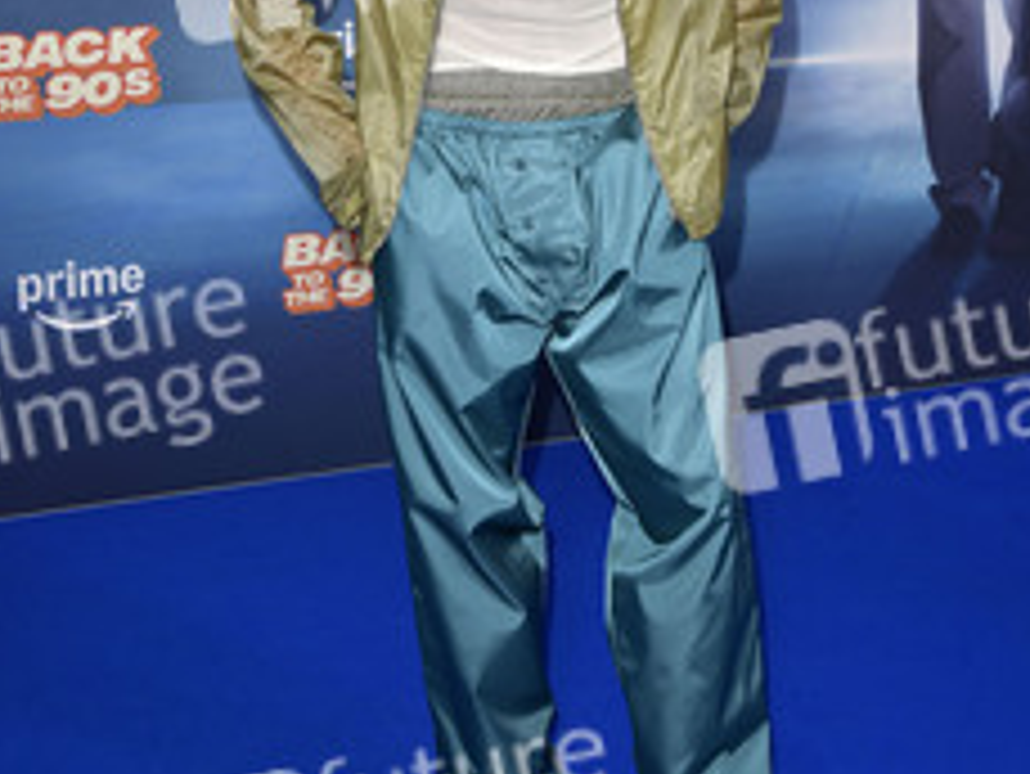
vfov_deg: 25.3
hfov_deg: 33.8
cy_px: 162
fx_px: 1697
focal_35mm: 57
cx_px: 522
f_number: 6.3
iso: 800
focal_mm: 34
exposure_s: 1/200
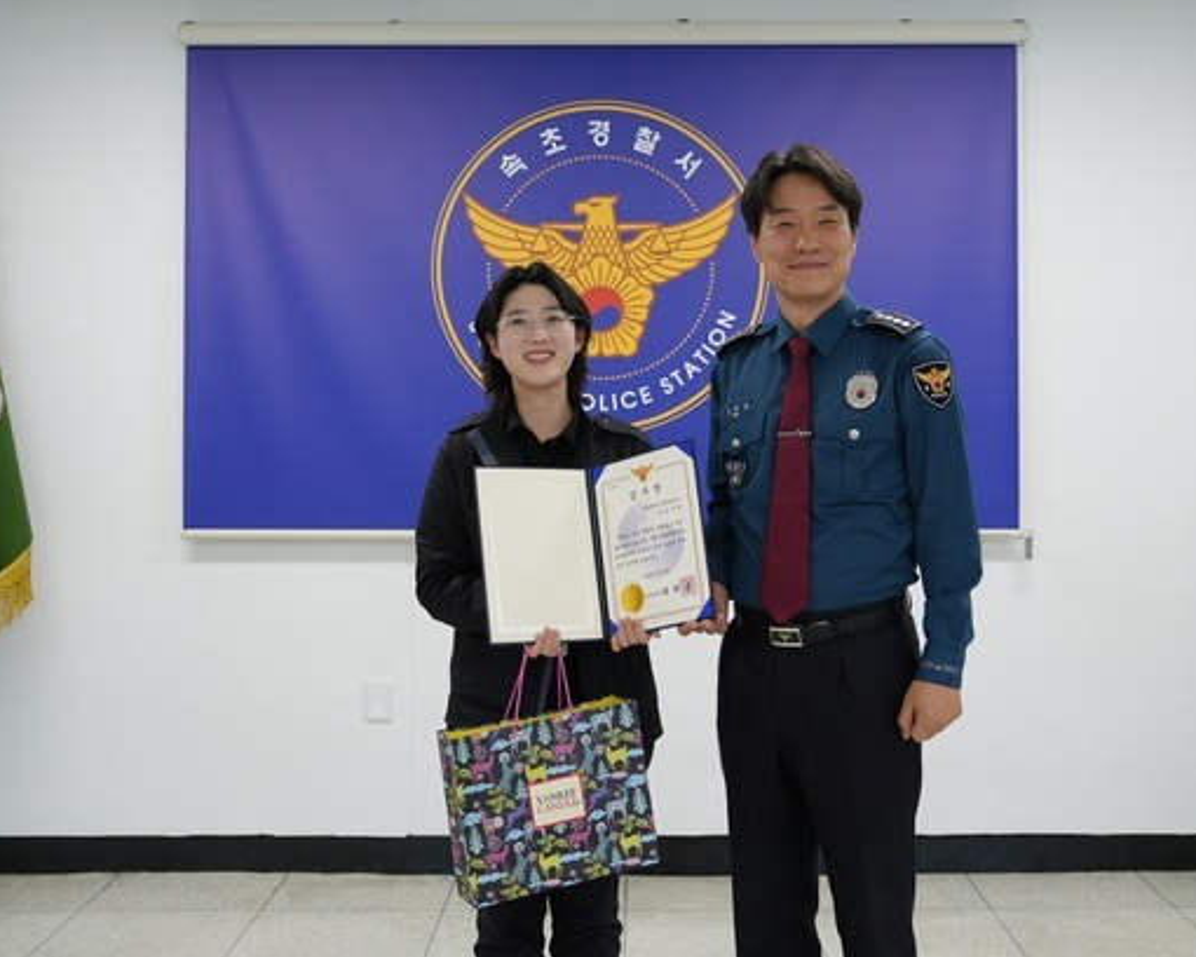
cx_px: 579
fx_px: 1310
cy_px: 473
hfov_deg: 49.1
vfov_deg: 40.1
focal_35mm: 37
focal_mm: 32
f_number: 4
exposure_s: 1/161
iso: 1250
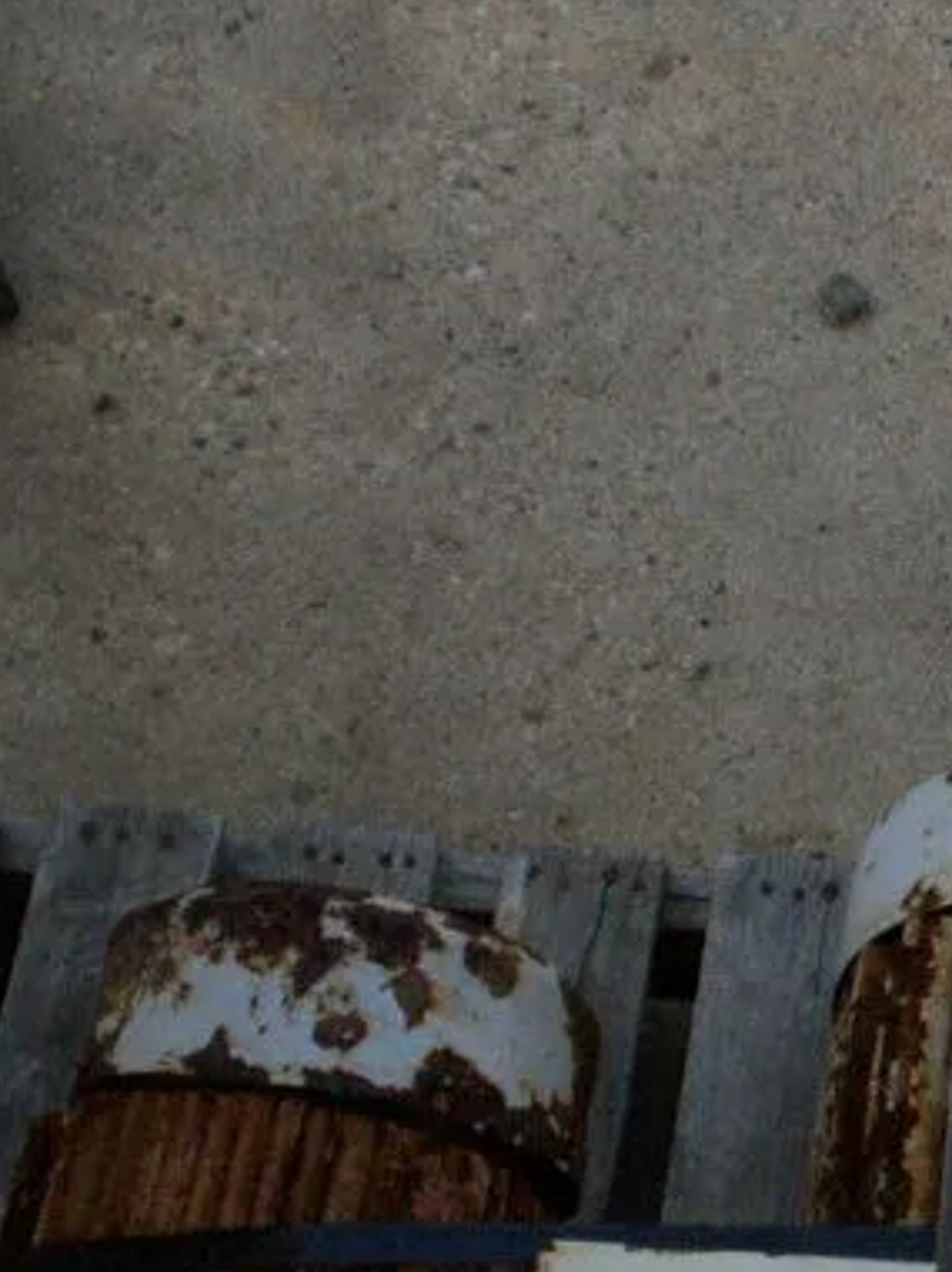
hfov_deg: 12.4
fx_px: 4224
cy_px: 808
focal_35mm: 115
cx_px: 1266
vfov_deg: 17.1
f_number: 4.5
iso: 100
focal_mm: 5.9
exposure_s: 1/255
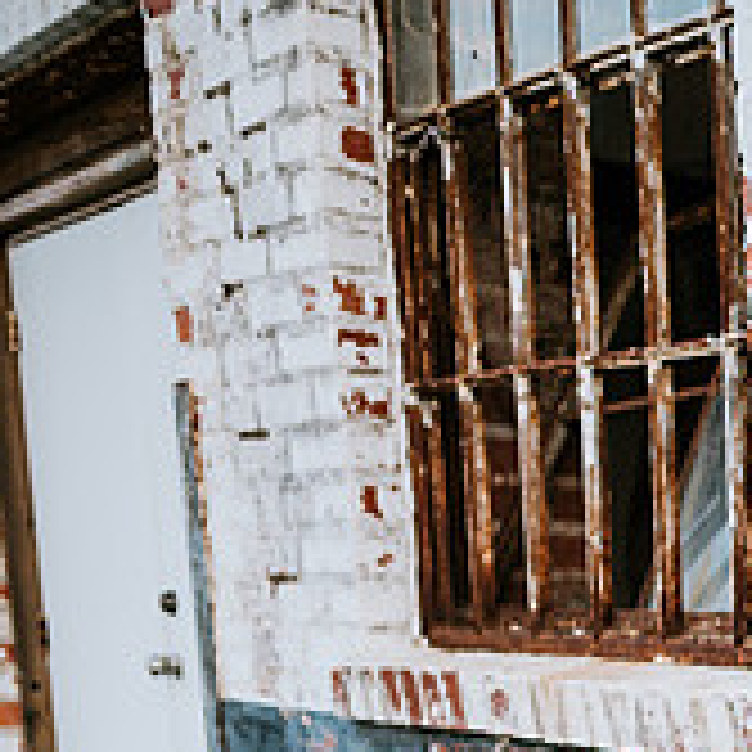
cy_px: 862
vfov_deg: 22.7
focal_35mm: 71
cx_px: 1247
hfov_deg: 19.7
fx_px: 1745
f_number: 2
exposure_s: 1/400
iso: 100
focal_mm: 24
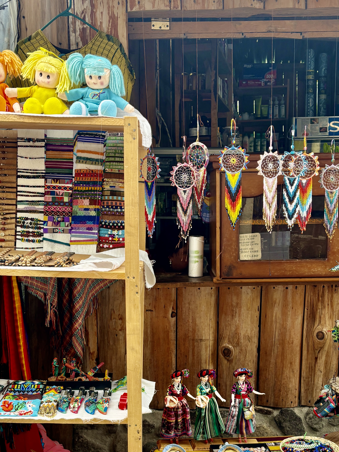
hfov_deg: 31.5
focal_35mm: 46
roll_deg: +0.6
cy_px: 284
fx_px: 601
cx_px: 187
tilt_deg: -10.1
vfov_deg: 40.9
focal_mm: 5.96
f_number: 1.6
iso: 64
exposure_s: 1/164
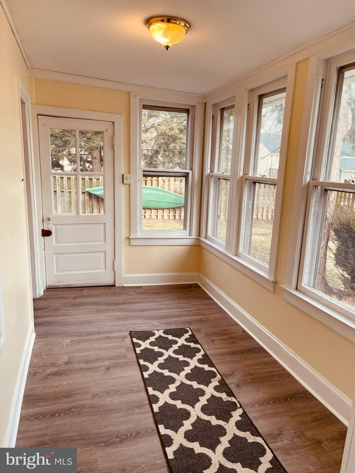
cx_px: 178
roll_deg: -2.7
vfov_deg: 67.3
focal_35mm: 26
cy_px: 236
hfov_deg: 53.1
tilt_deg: -12.7
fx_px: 356
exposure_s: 1/121
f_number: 1.6
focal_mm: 5.1
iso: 50
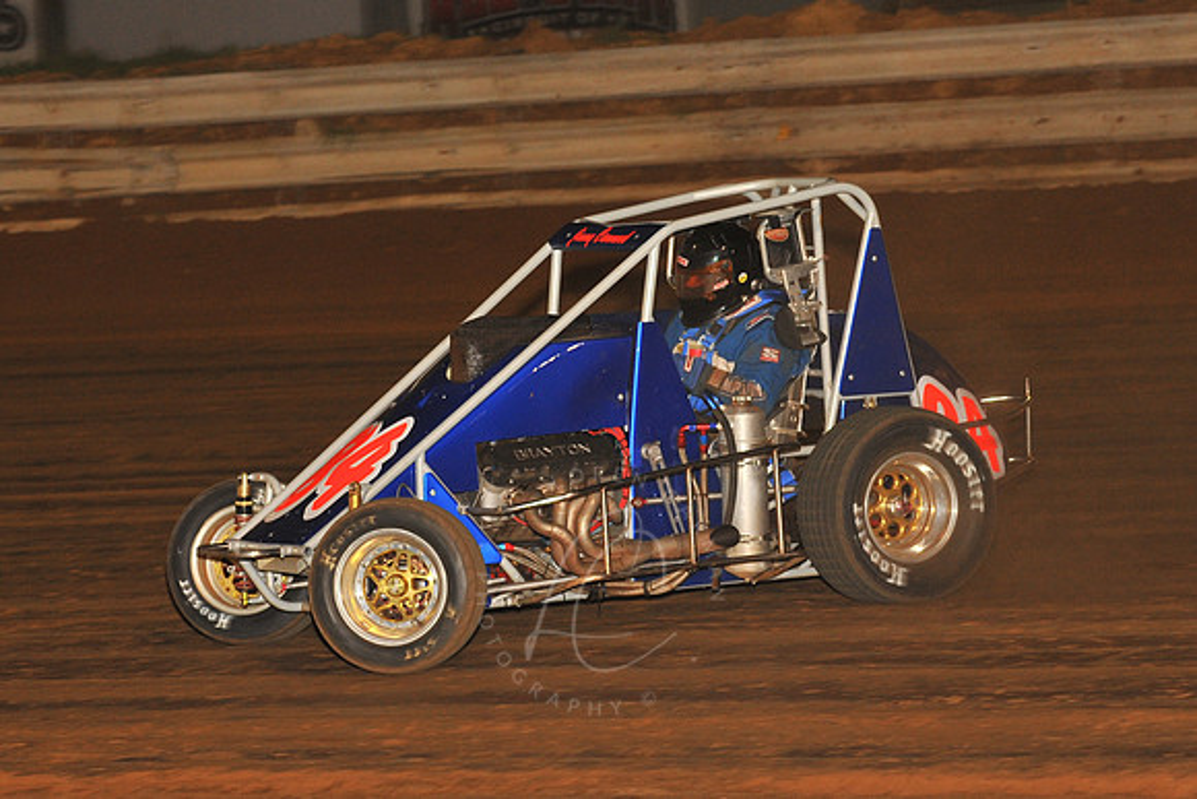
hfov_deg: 18.3
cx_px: 598
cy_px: 400
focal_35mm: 112
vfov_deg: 12.2
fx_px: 3725
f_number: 6.3
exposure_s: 1/320
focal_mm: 112
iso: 1000
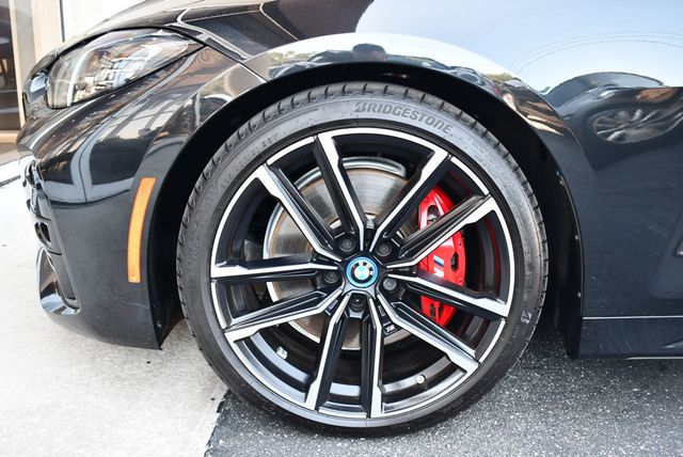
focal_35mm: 36
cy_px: 228
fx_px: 684
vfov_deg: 36.9
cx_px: 342
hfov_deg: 53.1
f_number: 3.5
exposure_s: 1/200
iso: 800
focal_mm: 18
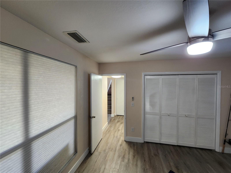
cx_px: 116
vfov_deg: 89.9
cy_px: 86
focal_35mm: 13
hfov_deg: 106.2
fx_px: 87
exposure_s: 1/60
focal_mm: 2.2
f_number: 2.2
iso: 320
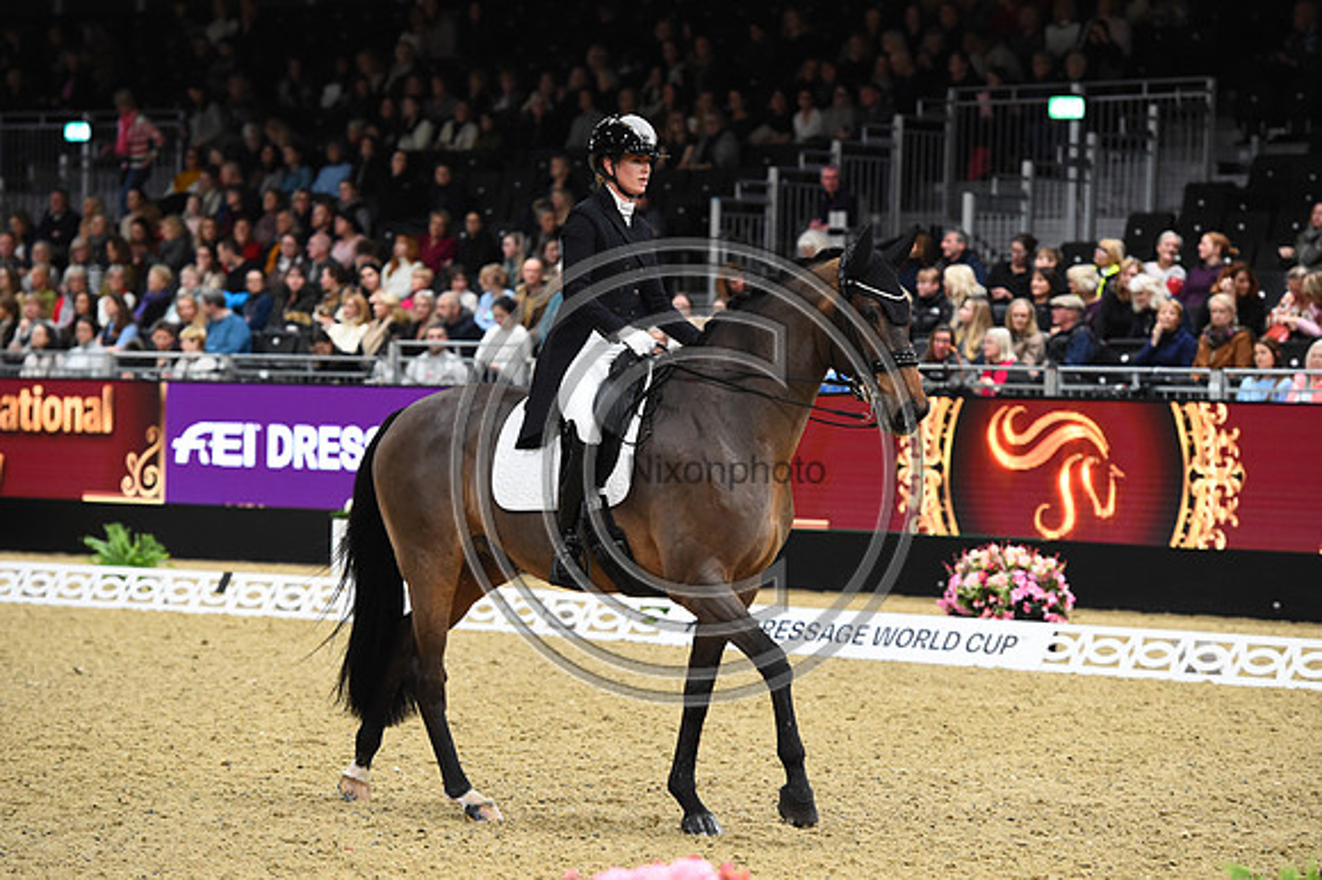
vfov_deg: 8.8
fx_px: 5688
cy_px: 440
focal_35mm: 155
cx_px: 661
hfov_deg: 13.3
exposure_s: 1/640
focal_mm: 155
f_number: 4.5
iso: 5000
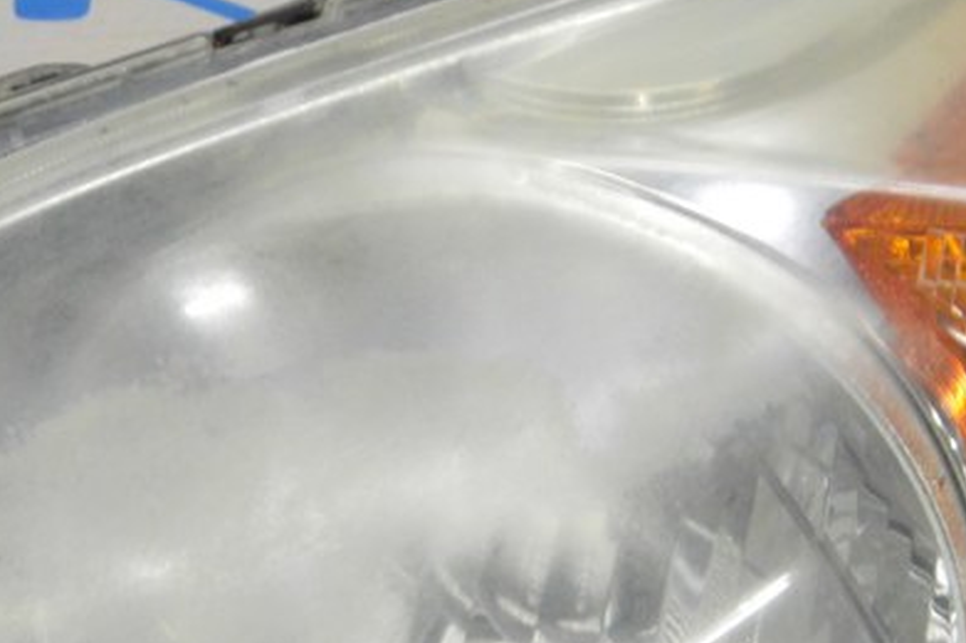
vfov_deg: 13.2
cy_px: 449
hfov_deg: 19.6
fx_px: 2761
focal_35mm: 103
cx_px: 185
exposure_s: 1/15
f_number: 20
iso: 6400
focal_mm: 42
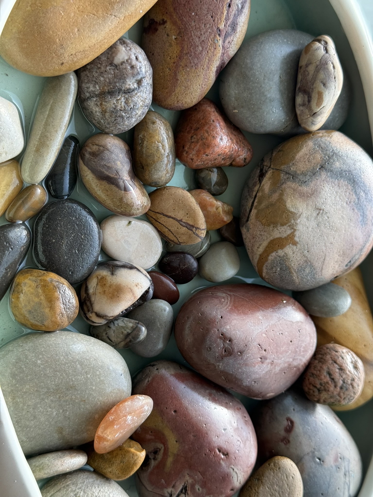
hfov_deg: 30.3
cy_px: 248
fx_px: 690
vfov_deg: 39.7
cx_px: 186
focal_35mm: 48
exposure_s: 1/413
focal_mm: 6.76
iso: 100
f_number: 1.78
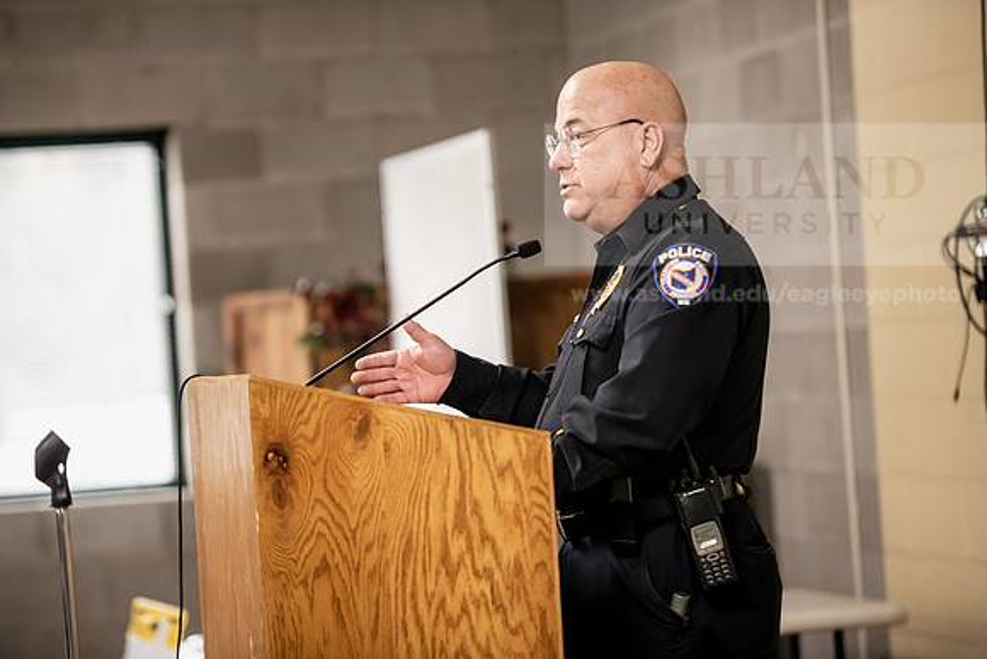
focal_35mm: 135
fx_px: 3702
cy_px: 330
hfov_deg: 15.2
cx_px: 494
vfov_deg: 10.2
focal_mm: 135
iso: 2000
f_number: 2.8
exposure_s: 1/200
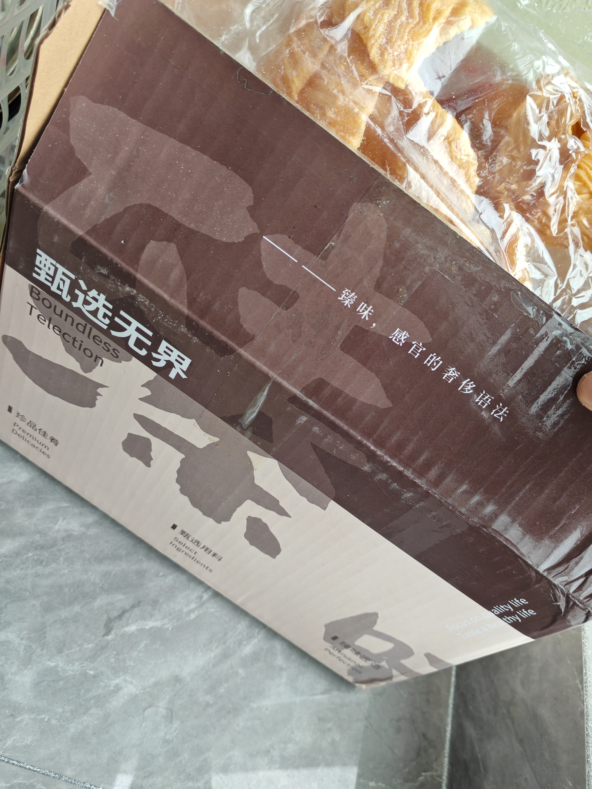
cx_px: 296
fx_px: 616
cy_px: 394
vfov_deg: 65.3
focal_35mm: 27
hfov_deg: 51.4
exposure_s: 1/100
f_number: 1.95
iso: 400
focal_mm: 5.52
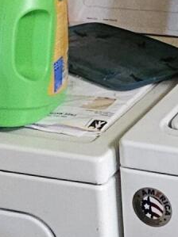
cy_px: -2
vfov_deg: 21.7
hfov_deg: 16.1
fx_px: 597
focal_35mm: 87
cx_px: 234
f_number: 2.2
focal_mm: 2.2
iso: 800
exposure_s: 1/24
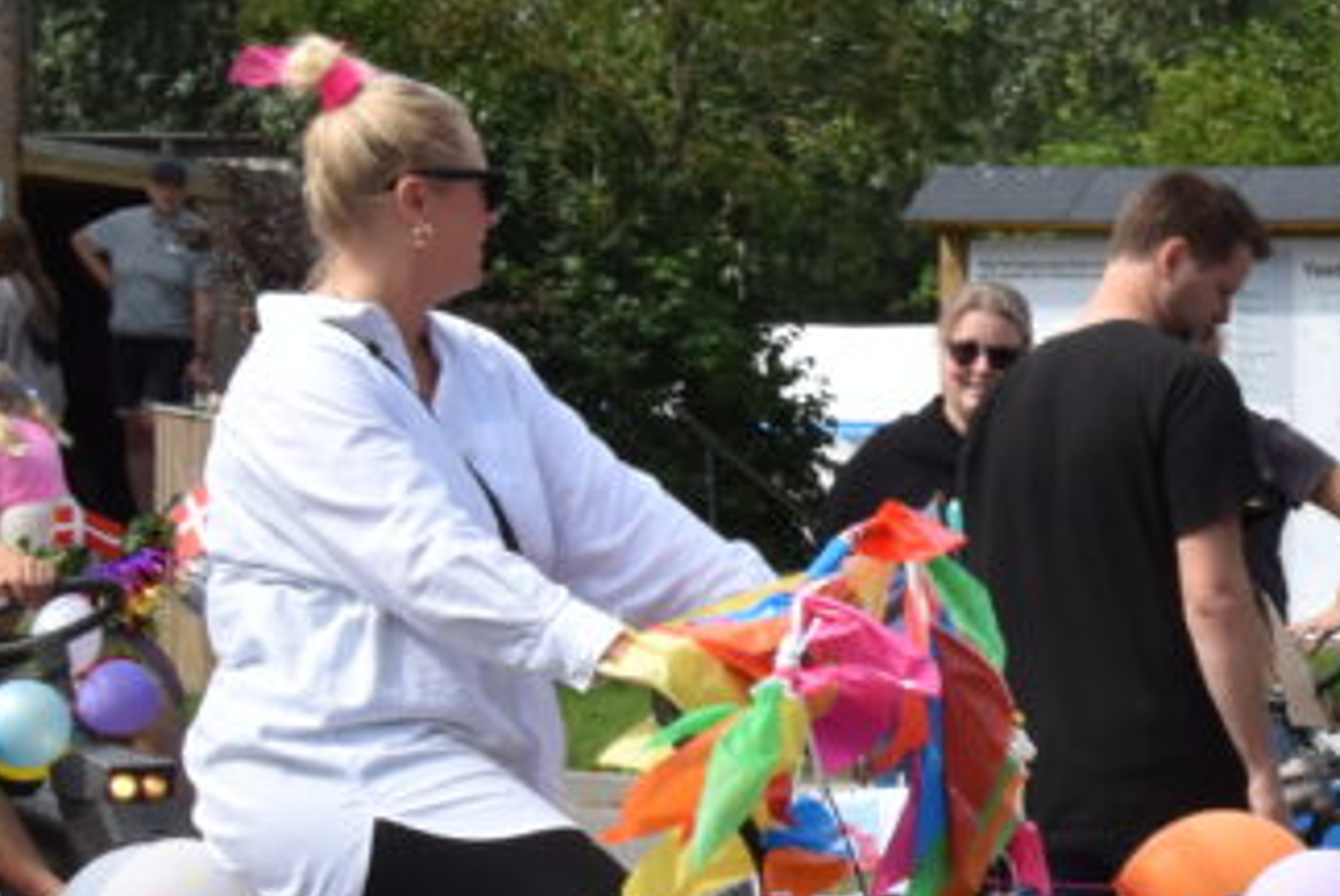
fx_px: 5663
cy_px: 745
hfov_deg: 13.2
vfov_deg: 9.0
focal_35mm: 152
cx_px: 1568
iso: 500
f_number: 20
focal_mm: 32
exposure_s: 1/200
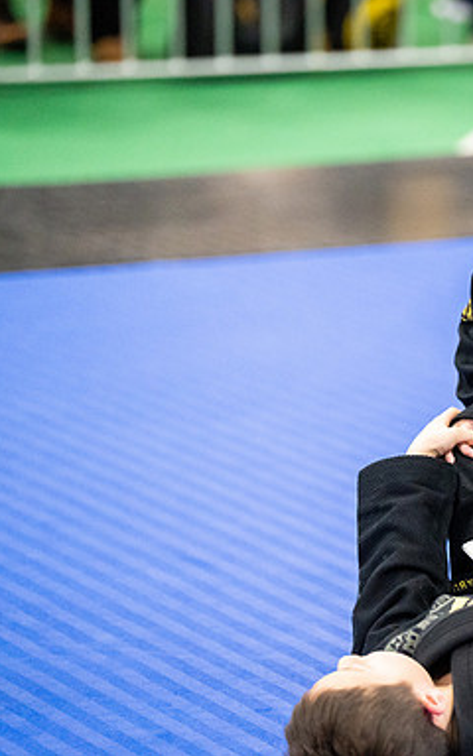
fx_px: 4764
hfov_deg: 5.7
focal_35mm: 231
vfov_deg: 9.1
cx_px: 548
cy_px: 377
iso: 6400
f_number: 2.8
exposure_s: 1/500
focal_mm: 150
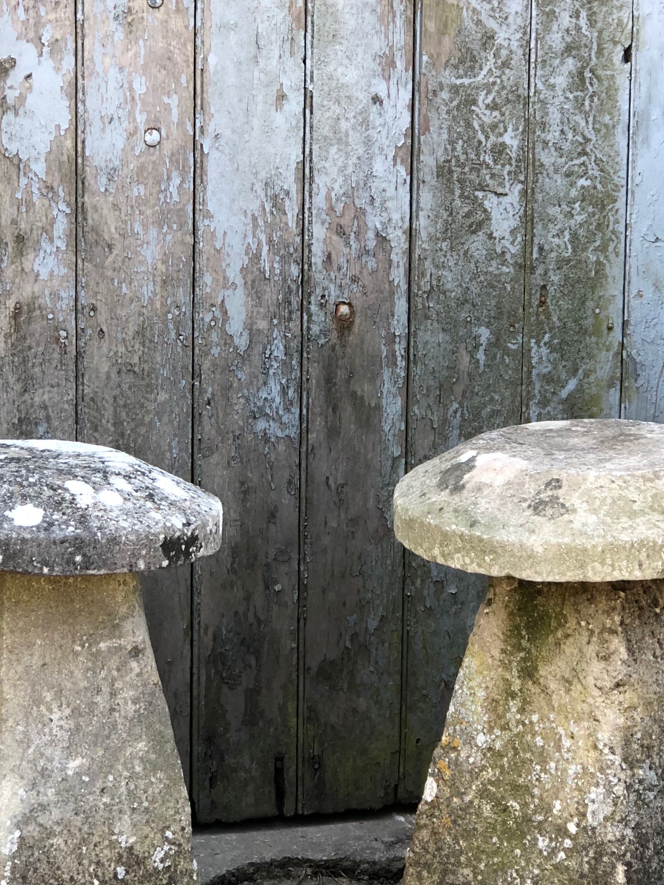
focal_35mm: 99
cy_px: 360
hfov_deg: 14.9
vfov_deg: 19.8
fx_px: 2532
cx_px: 311
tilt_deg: -7.3
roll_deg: -0.1
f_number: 2.8
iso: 25
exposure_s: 1/50
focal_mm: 6.6
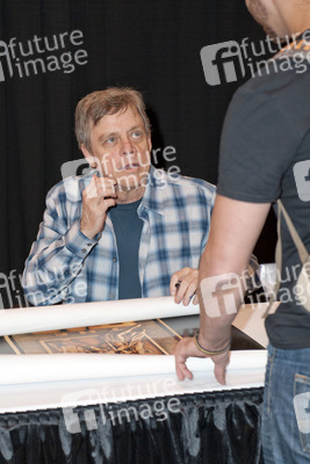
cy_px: 232
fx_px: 903
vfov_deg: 28.8
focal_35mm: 70
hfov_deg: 19.5
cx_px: 155
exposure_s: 1/400
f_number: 4
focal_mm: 70
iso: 500
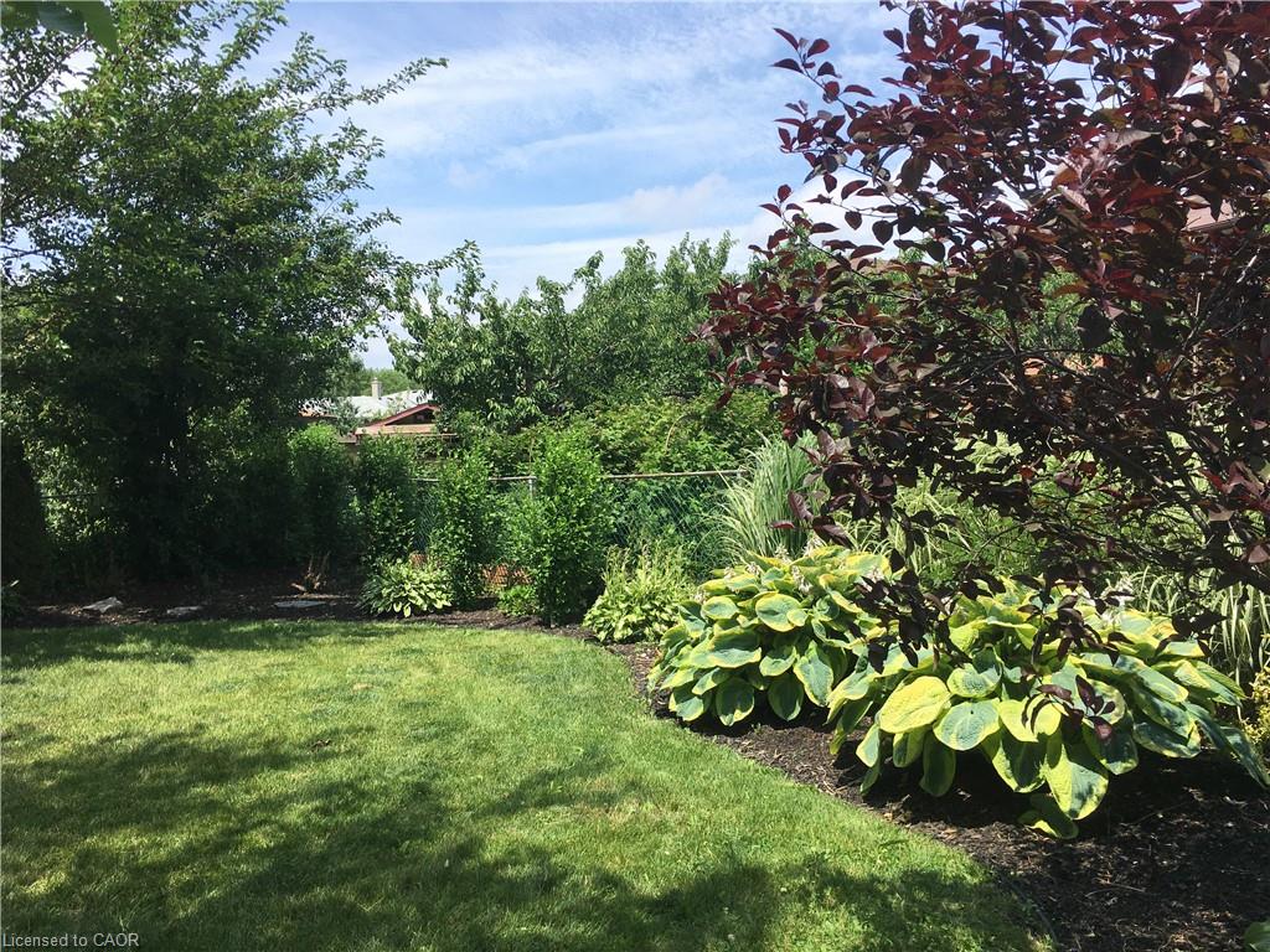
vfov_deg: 48.2
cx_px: 635
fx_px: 1064
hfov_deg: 61.7
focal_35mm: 29
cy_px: 476
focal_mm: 4.15
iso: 25
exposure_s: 1/1304
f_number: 2.2
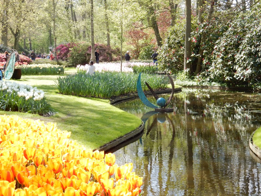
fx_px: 535
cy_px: 98
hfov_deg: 27.4
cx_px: 130
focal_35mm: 71
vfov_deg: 20.7
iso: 125
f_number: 4.8
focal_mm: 12.6
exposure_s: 1/125
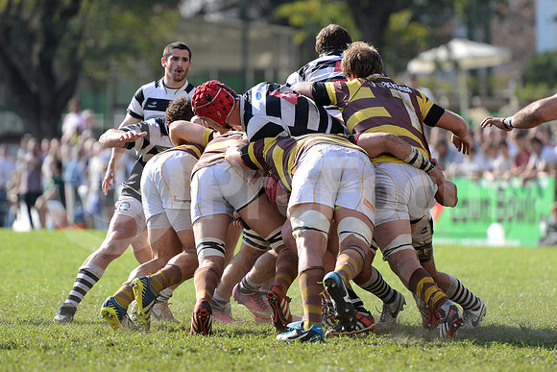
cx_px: 278
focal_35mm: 270
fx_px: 4178
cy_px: 186
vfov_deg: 5.1
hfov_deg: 7.6
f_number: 4
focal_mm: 270
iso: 320
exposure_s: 1/800
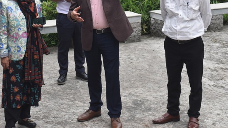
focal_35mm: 87
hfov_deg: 24.4
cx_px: 92
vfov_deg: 13.6
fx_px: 526
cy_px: -14
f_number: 7.1
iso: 200
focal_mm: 29
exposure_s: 1/250
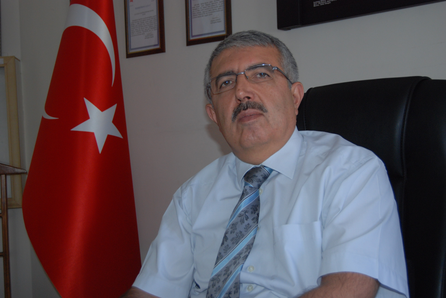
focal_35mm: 48
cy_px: 149
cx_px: 223
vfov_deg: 28.2
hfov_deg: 41.1
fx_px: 595
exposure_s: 1/60
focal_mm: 32
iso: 500
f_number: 4.5
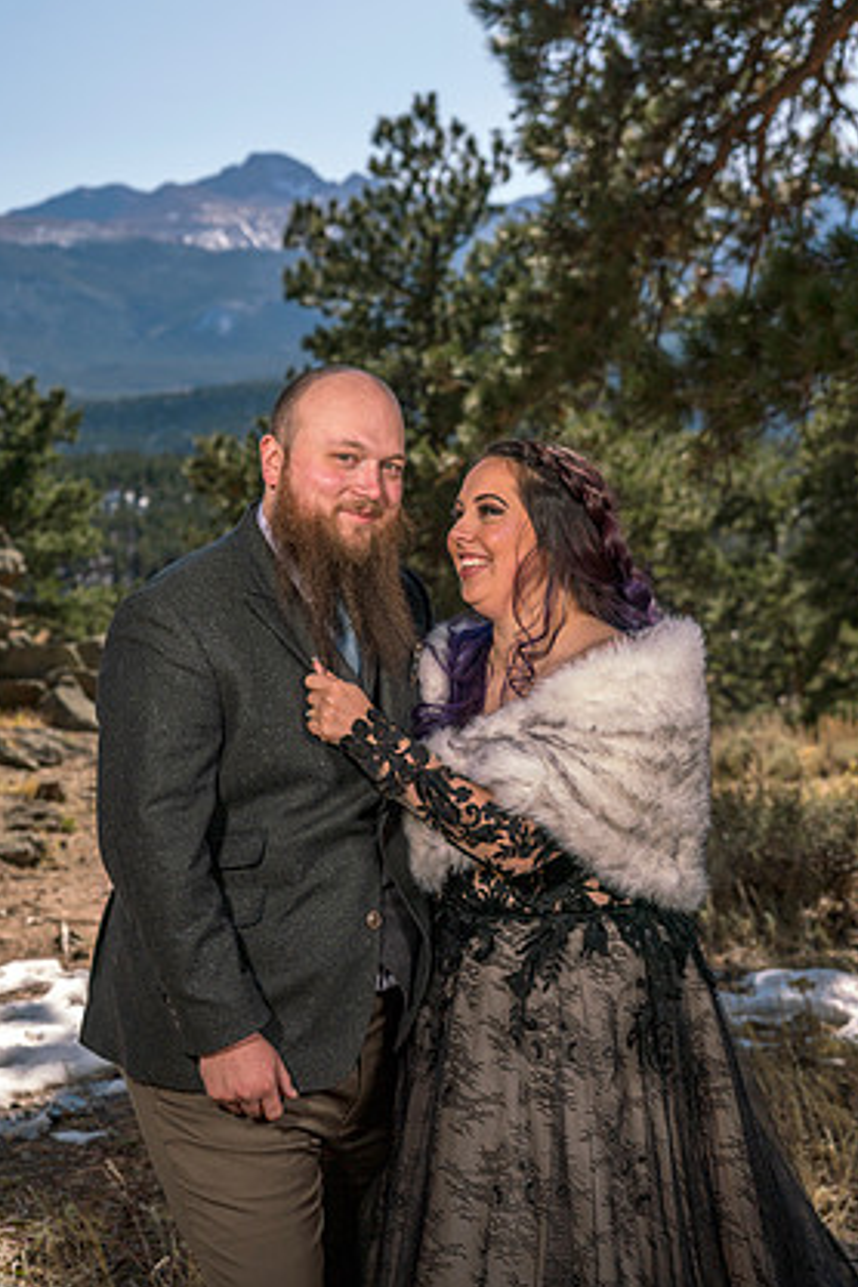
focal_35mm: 54
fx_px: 1930
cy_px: 654
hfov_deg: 25.1
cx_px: 429
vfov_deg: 36.9
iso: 200
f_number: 4.5
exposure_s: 1/2500
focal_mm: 50
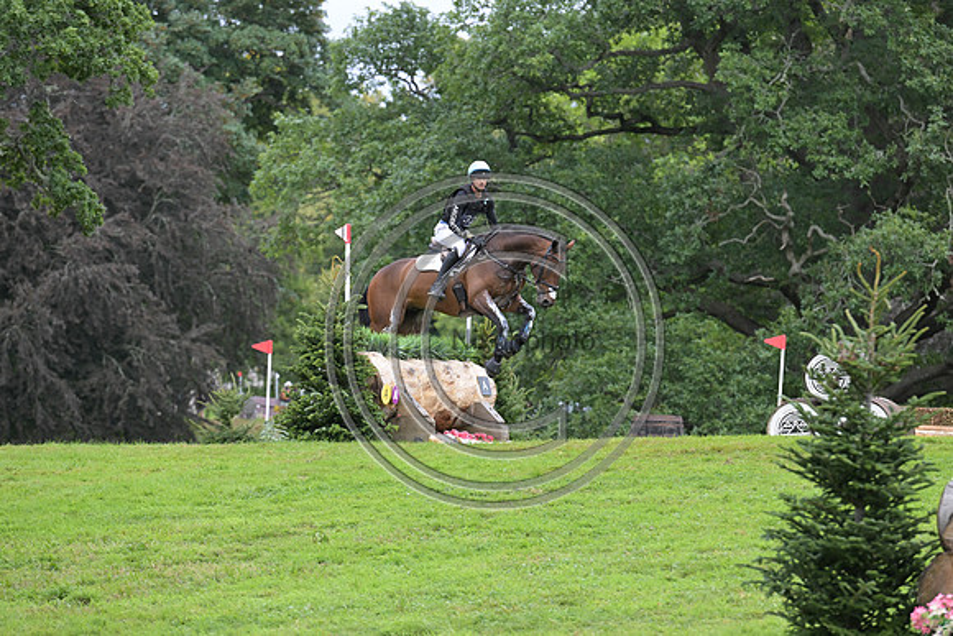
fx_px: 5295
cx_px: 476
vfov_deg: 6.9
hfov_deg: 10.3
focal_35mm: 200
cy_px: 318
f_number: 5.6
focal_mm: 200
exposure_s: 1/1250
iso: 1800
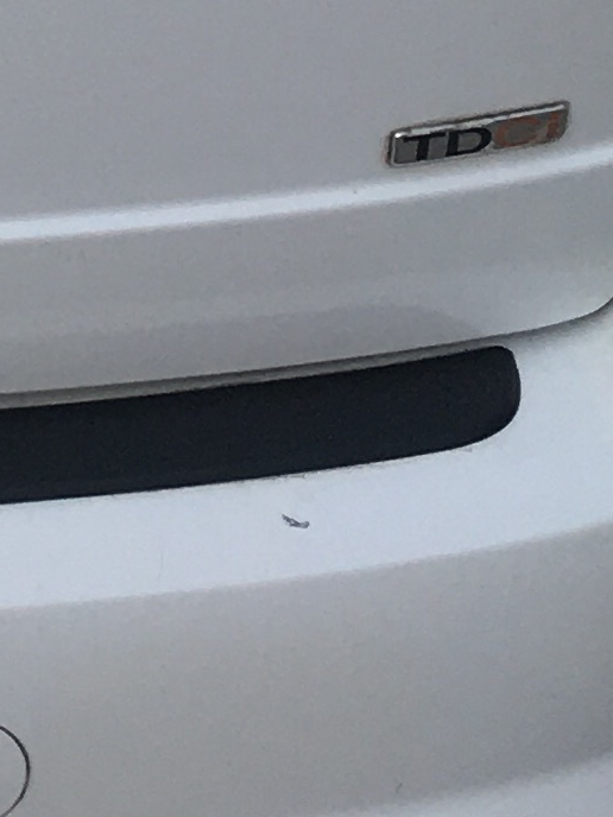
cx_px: -889
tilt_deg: -16.7
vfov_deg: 11.1
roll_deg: -1.0
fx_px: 4014
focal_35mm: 170
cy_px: -438
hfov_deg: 8.0
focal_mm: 4.15
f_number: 2.2
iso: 25
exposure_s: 1/304
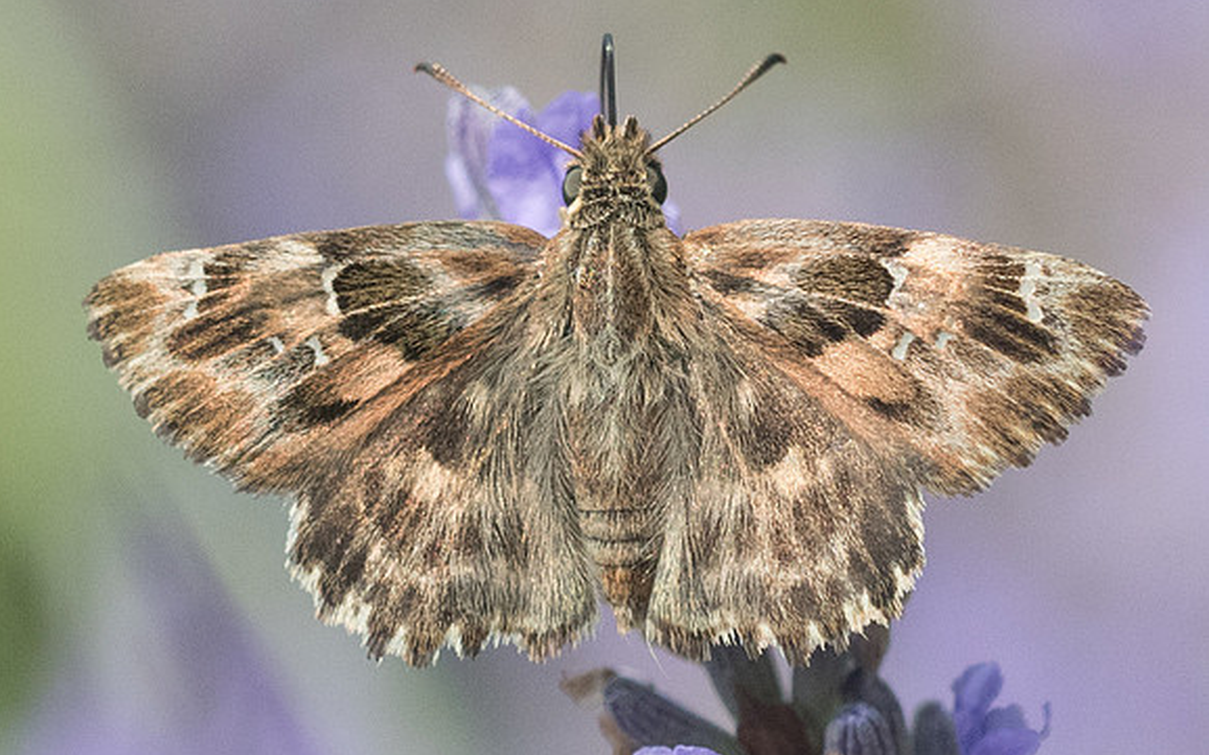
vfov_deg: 1.7
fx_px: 25761
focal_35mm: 782
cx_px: 599
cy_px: 199
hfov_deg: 2.7
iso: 800
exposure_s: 1/4000
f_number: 5
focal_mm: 150
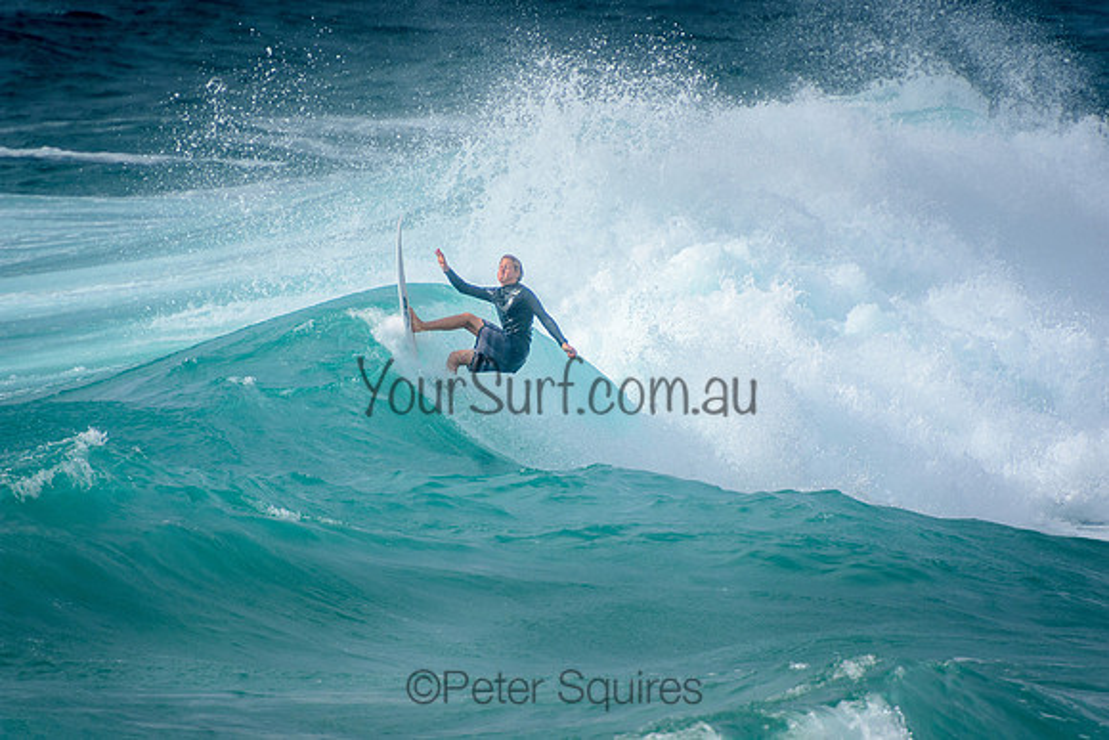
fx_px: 18487
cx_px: 554
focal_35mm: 600
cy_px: 370
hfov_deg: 3.4
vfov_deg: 2.3
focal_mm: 400
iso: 250
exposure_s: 1/2000
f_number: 5.6
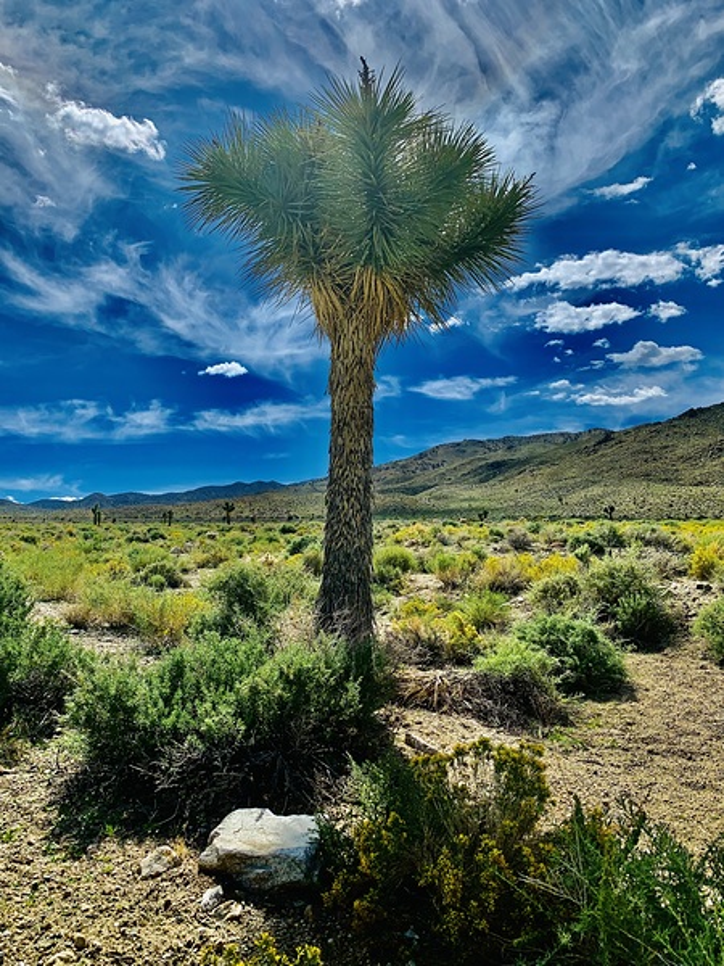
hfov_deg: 53.1
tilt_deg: +5.4
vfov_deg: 67.3
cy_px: 483
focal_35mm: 26
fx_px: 725
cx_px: 362
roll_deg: +1.5
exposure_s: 1/4673
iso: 25
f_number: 1.8
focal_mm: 4.25
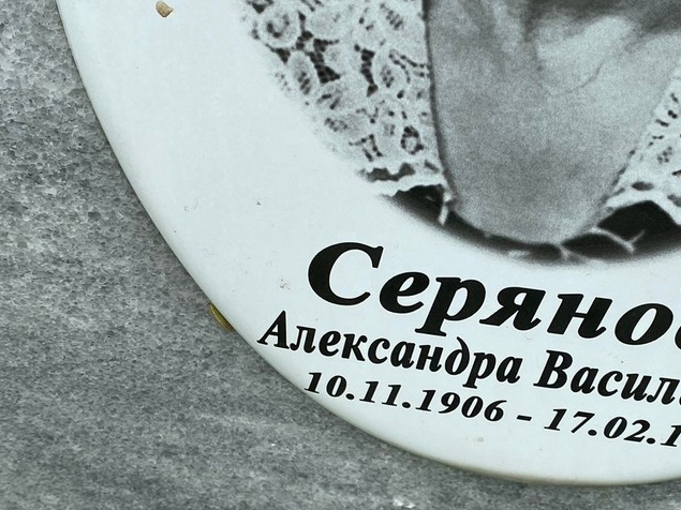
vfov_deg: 24.7
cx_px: 476
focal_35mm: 59
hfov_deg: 32.3
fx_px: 1160
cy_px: 349
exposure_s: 1/1701
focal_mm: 4.25
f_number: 1.8
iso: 32
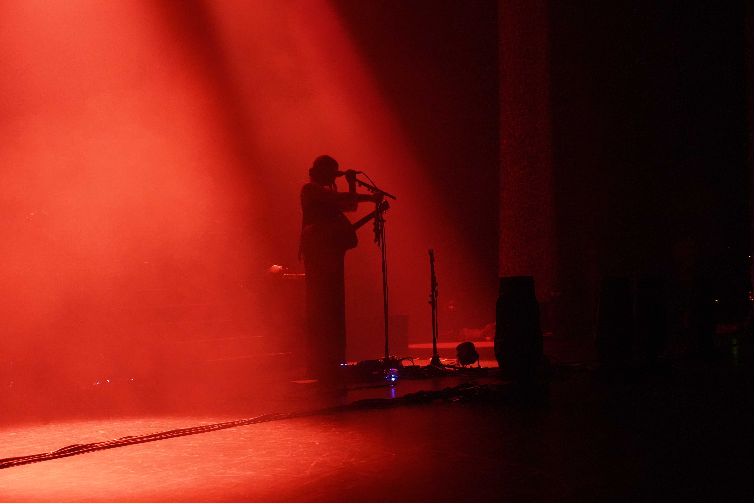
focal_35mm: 52
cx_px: 377
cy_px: 252
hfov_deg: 38.2
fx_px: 1089
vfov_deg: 26.0
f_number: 4
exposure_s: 1/100
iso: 12800
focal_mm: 52
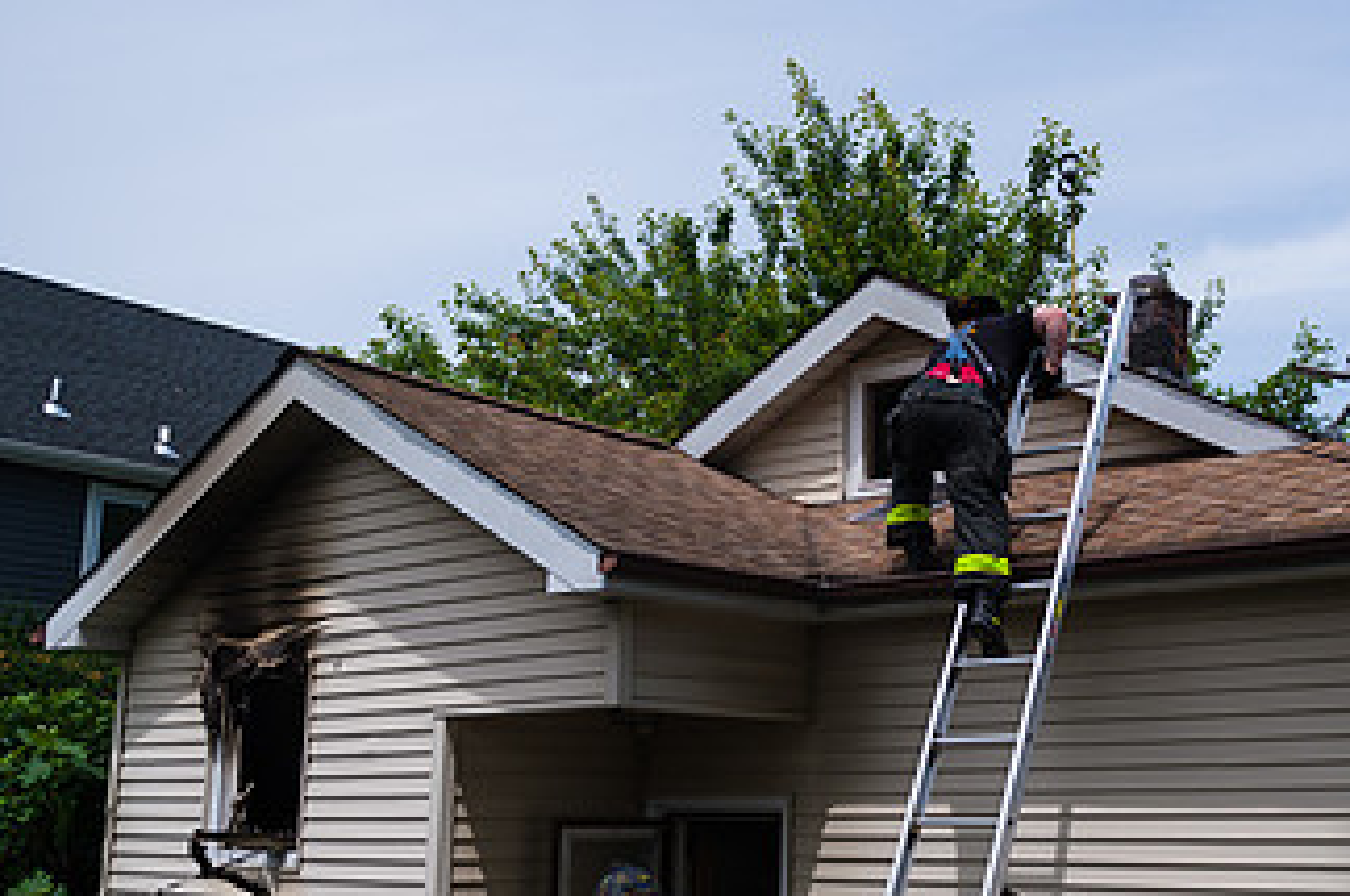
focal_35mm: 43
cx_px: 967
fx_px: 1610
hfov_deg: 44.4
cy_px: 504
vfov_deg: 31.1
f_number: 3.2
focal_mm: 24
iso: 200
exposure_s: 1/6400
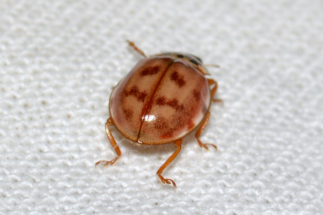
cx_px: 162
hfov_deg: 13.7
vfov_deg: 9.1
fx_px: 1346
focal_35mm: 150
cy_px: 108
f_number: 18
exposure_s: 1/200
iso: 100
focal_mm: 100
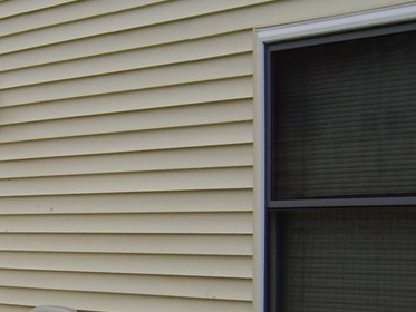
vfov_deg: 17.2
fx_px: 1022
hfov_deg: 21.9
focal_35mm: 85
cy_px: 275
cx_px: -31
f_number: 6.7
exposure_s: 1/250
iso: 71
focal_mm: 8.13
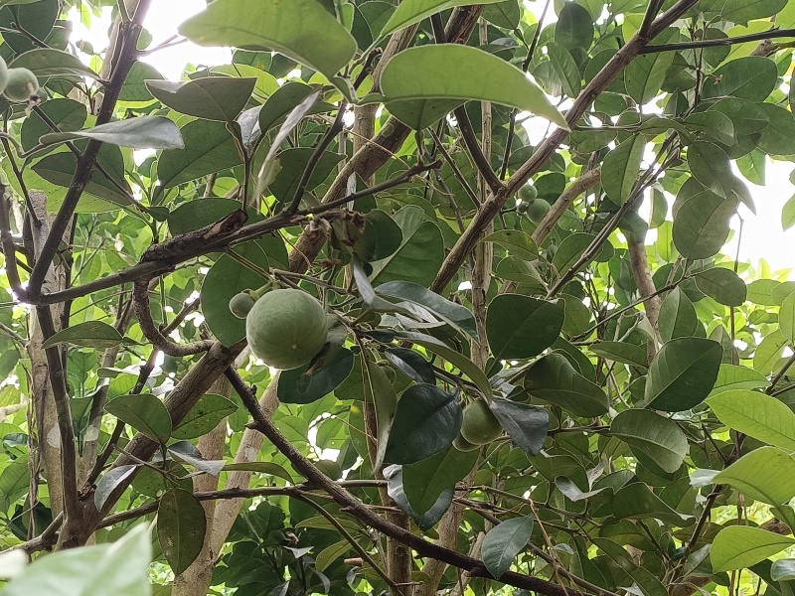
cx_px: 398
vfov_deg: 30.9
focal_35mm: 47
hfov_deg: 40.4
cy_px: 298
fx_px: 1079
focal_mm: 4.7
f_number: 1.7
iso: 468
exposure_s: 1/113
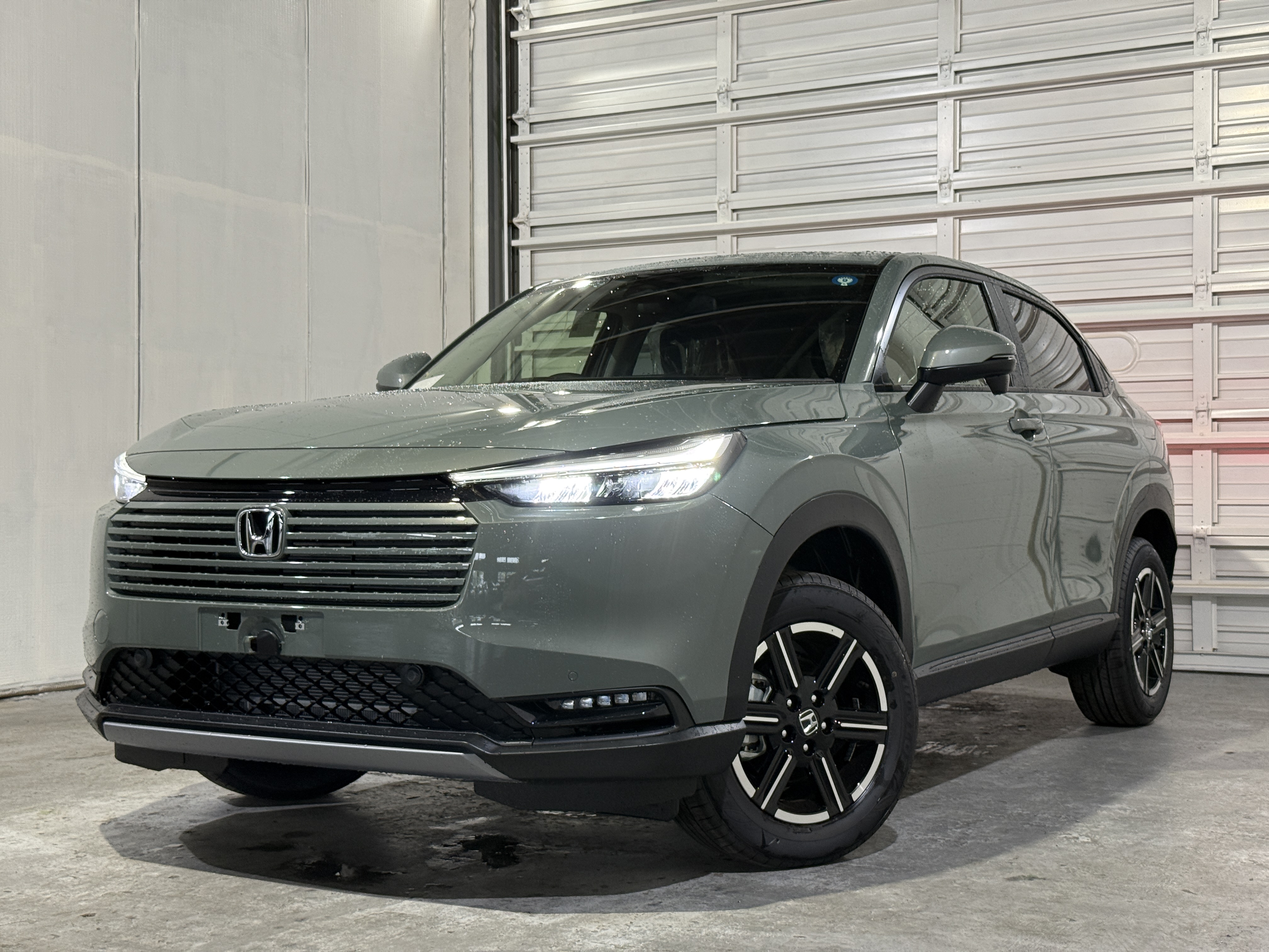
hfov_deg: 39.7
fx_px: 1760
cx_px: 634
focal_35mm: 48
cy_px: 476
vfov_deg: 30.3
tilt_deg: +0.0
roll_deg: +0.0
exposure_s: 1/60
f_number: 1.78
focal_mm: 6.76
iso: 125
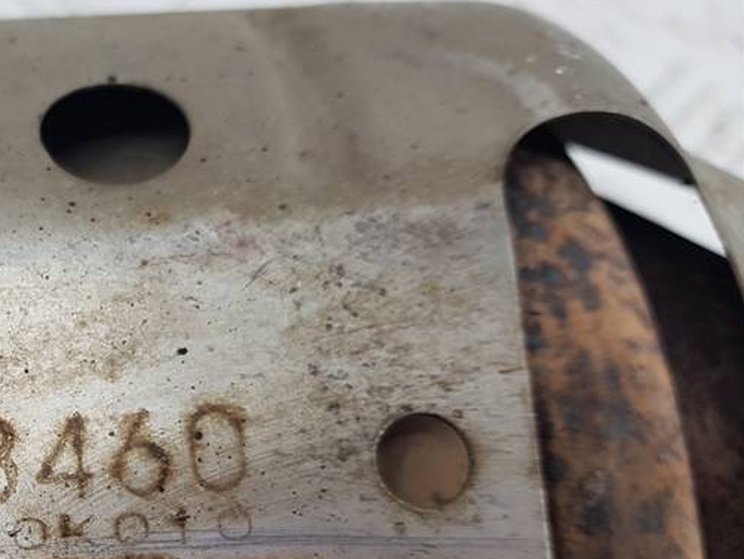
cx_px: -6
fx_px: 1140
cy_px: 443
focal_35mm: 53
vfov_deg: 27.0
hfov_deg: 33.0
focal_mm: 4.2
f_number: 1.7
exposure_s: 1/50
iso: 50
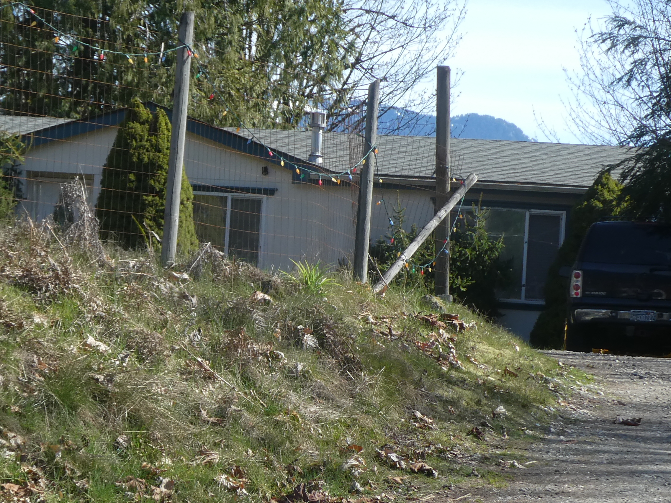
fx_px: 2210
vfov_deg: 13.0
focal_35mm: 114
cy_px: 294
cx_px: 275
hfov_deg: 17.3
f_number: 4.1
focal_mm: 9
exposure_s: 1/320
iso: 80
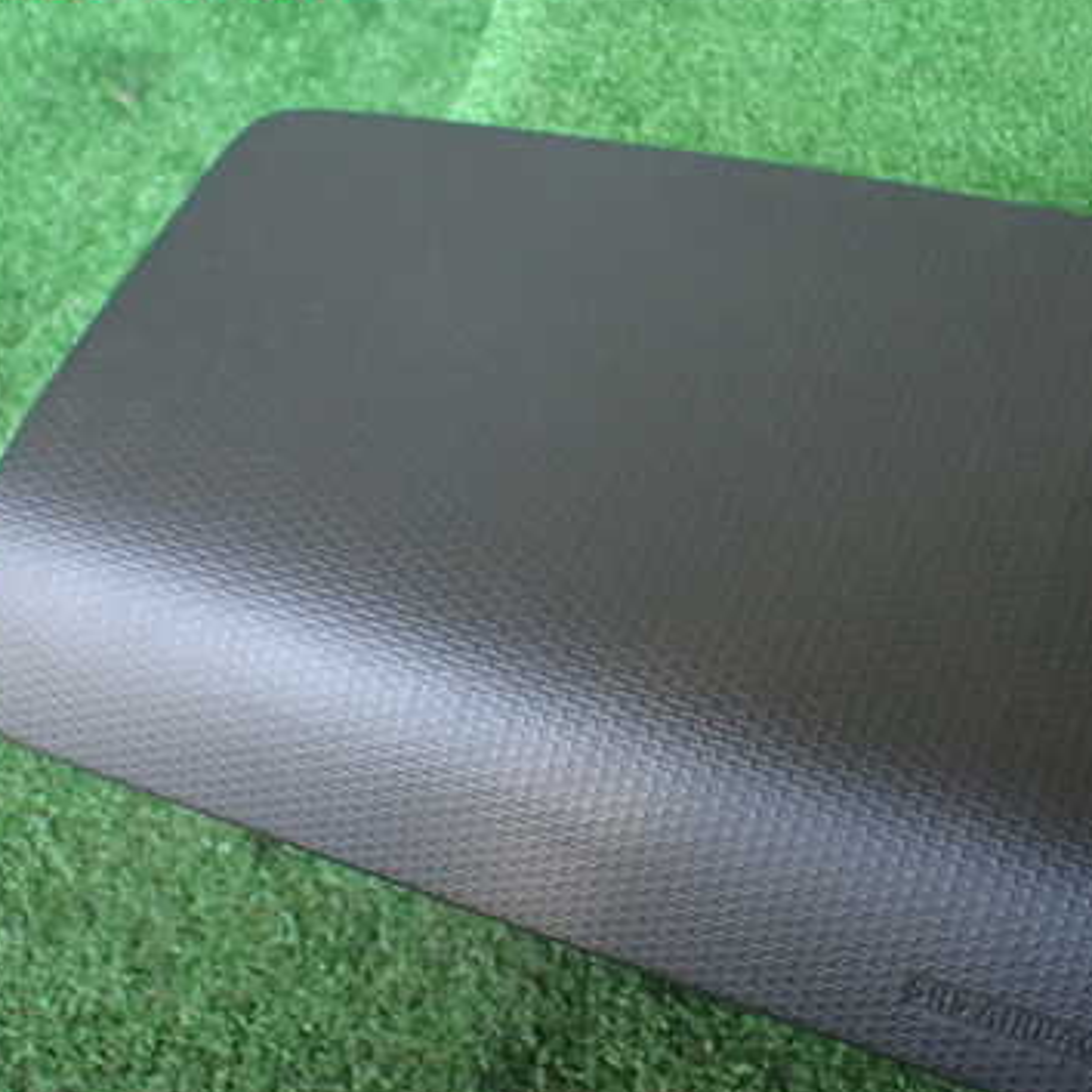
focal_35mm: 45
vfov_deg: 37.5
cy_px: 623
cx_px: 682
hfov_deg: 37.3
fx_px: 1606
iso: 640
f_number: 2.3
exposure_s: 1/125
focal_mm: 5.4
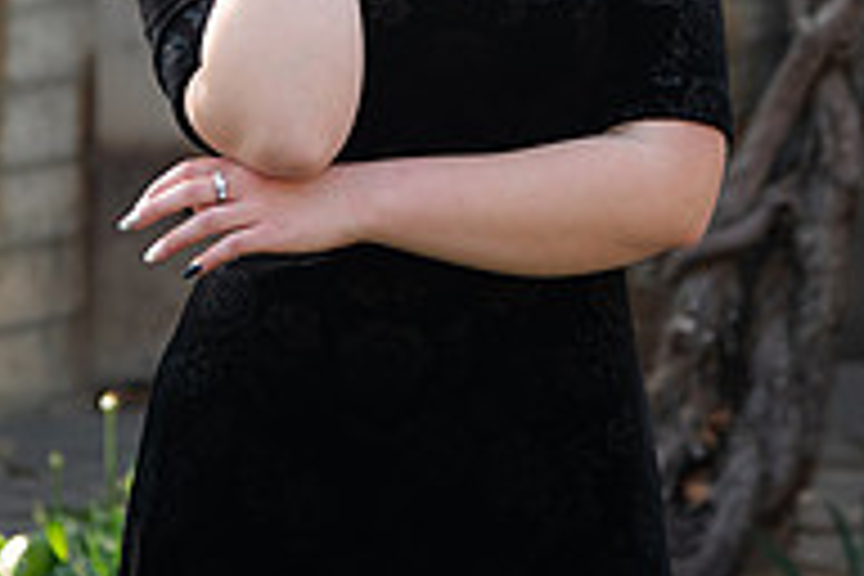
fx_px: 4608
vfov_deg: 7.1
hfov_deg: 10.7
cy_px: -86
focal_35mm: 192
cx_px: 382
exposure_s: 1/125
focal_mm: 82
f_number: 4
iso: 250
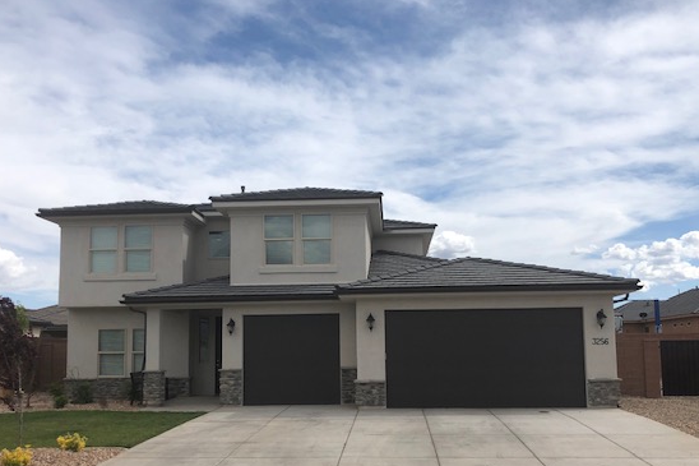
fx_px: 660
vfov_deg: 38.5
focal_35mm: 34
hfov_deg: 55.8
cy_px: 299
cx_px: 342
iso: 25
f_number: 1.8
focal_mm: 4
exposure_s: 1/3247
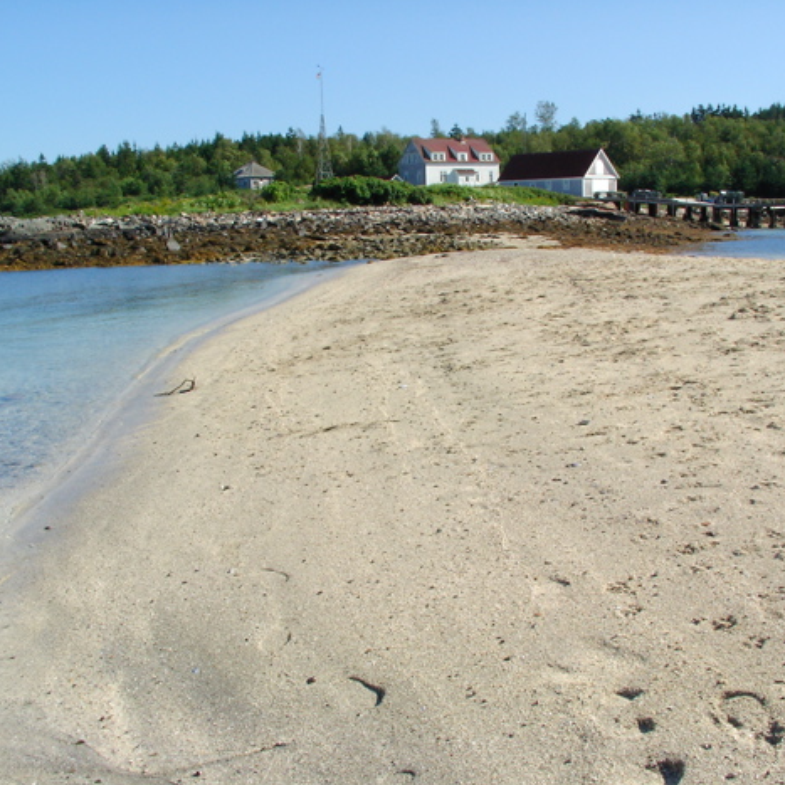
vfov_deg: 36.8
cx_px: 393
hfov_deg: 36.8
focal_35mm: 46
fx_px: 1180
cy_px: 398
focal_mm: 5.8
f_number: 6.7
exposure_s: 1/244
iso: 50
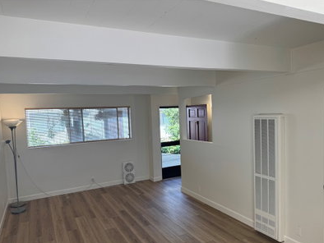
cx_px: 160
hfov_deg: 67.3
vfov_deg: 53.1
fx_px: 244
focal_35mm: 26
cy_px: 130
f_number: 1.78
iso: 80
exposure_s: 1/163
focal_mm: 6.76
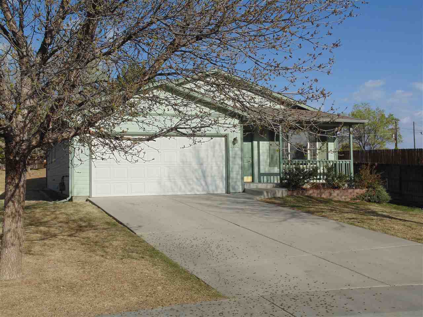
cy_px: 158
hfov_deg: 45.8
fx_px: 501
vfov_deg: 35.1
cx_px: 212
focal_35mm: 41
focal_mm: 7.4
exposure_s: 1/160
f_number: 11.3
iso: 80
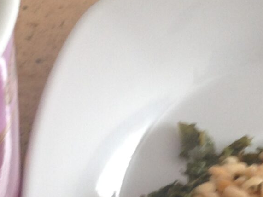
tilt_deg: -64.3
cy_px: 215
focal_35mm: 148
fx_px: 1124
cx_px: 68
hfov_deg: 13.3
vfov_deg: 9.9
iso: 50
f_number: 2.4
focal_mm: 4.12
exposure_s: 1/20
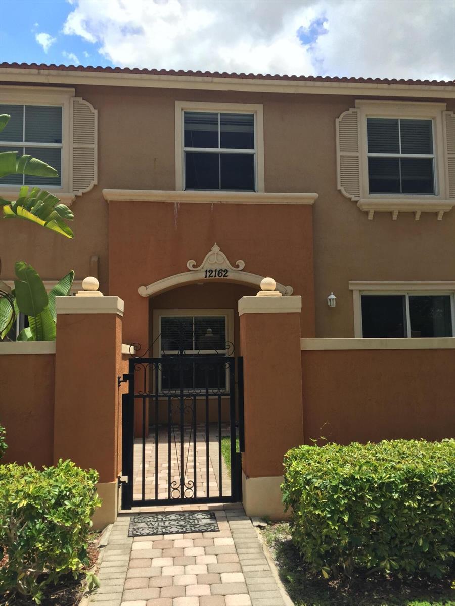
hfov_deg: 48.2
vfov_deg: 61.7
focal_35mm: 29
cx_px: 228
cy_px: 303
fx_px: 508
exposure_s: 1/898
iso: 32
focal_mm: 4.15
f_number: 2.2
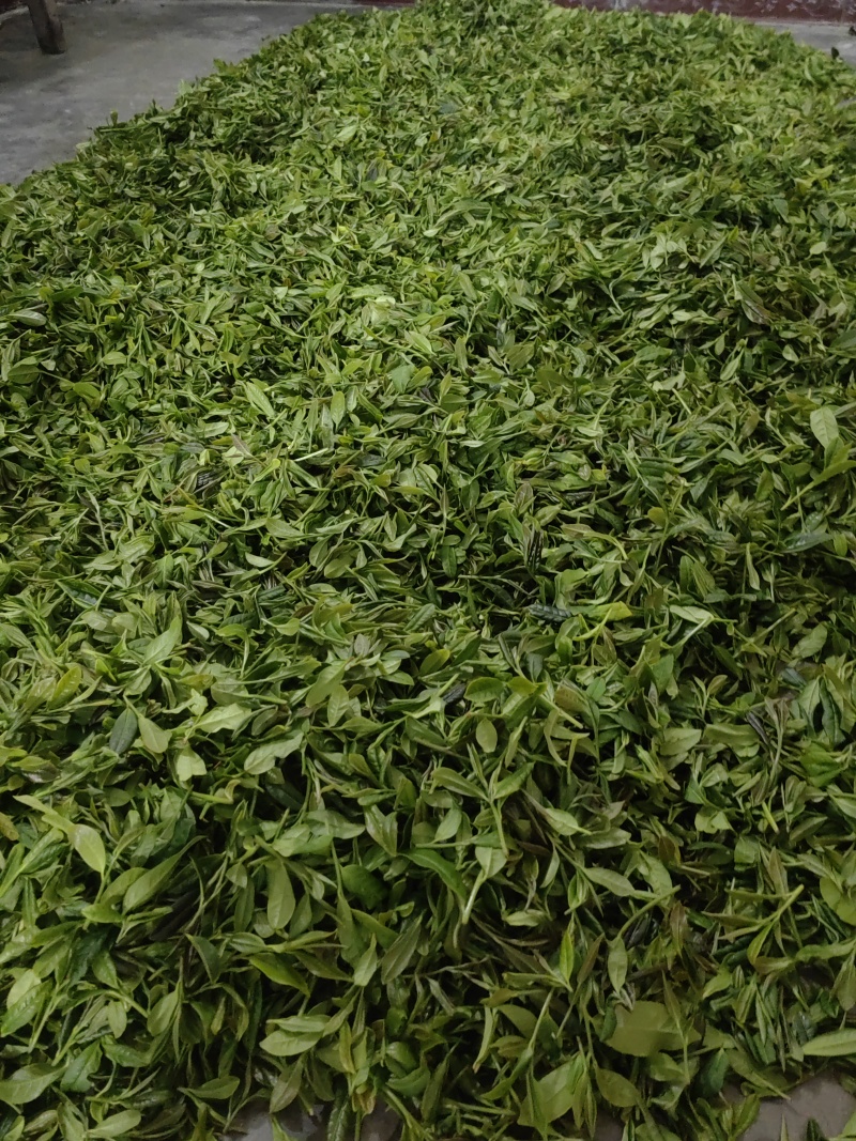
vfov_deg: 65.3
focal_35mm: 27
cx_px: 428
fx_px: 890
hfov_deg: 51.3
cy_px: 570
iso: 1600
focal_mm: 5.54
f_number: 1.8
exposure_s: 1/14.3
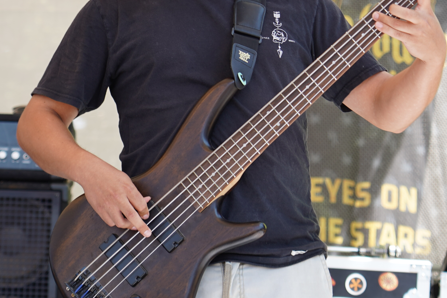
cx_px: 233
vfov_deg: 6.6
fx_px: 2595
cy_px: -6
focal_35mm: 209
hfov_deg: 9.8
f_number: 4.5
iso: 100
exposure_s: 1/200
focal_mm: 78
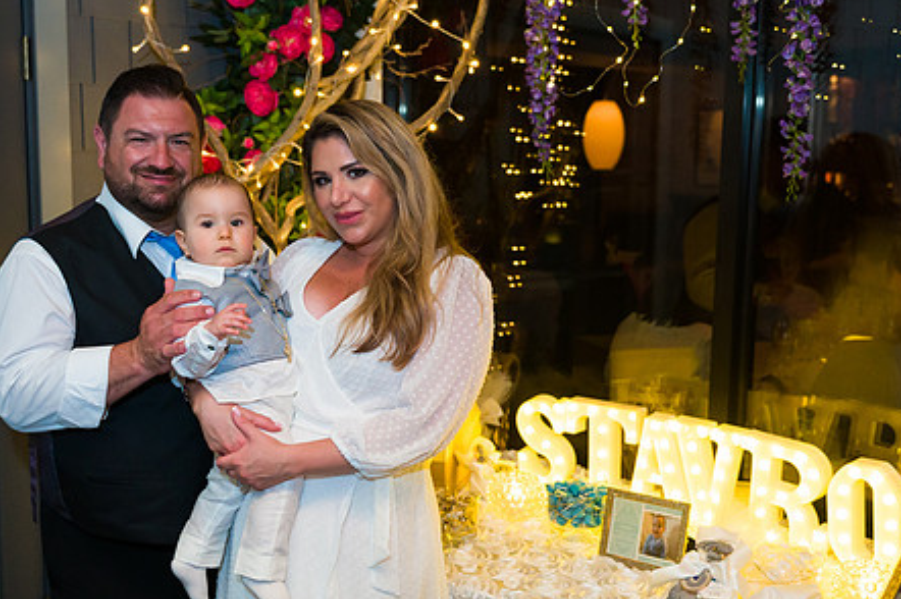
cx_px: 430
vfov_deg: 29.2
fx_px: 1150
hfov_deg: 42.8
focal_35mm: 46
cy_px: 321
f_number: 3.2
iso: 1600
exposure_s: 1/125
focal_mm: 28
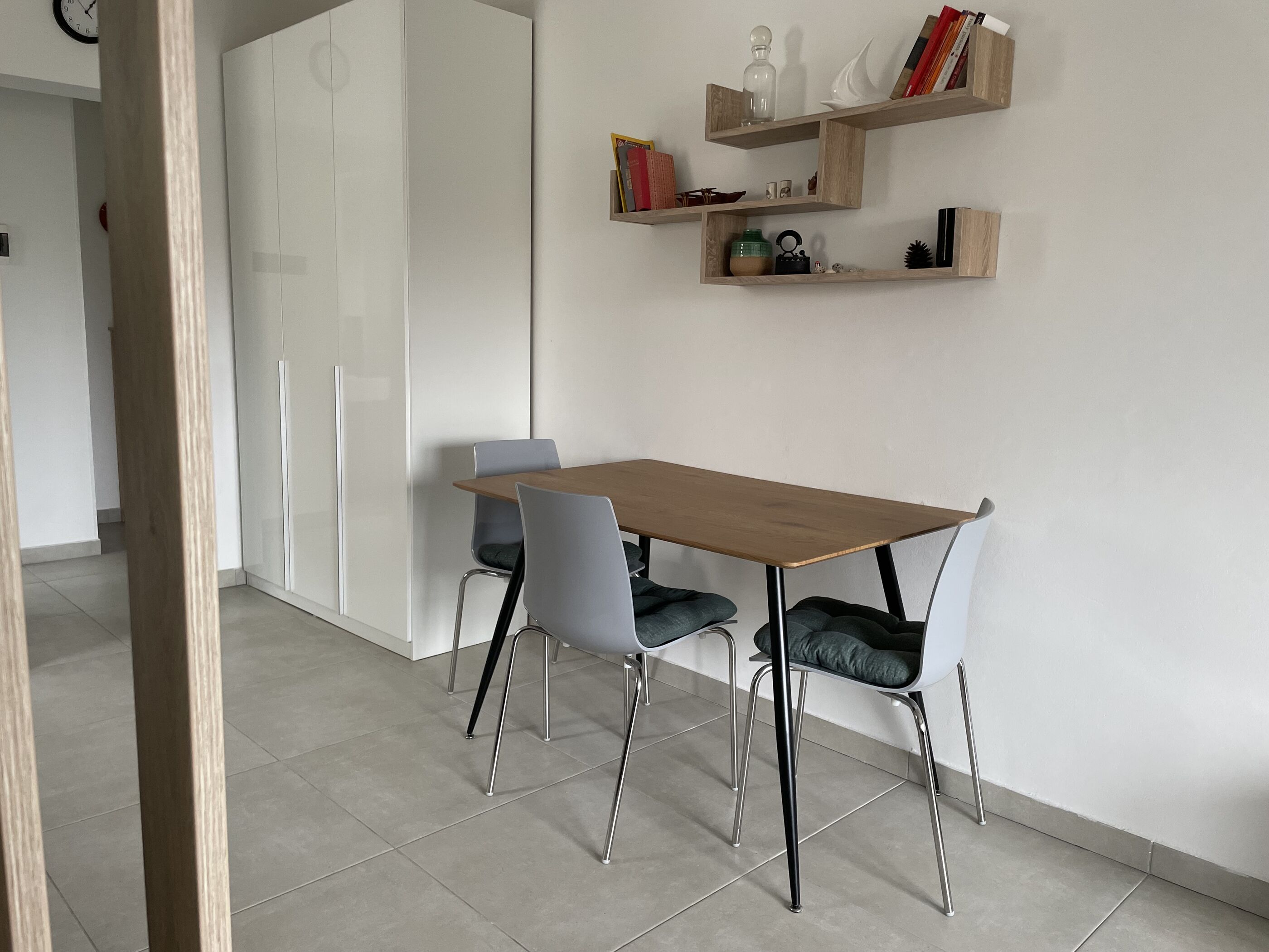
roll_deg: -1.1
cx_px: 634
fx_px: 953
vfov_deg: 53.1
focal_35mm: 26
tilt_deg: -8.8
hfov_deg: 67.3
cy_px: 476
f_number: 1.6
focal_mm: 4.2
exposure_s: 1/100
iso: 125
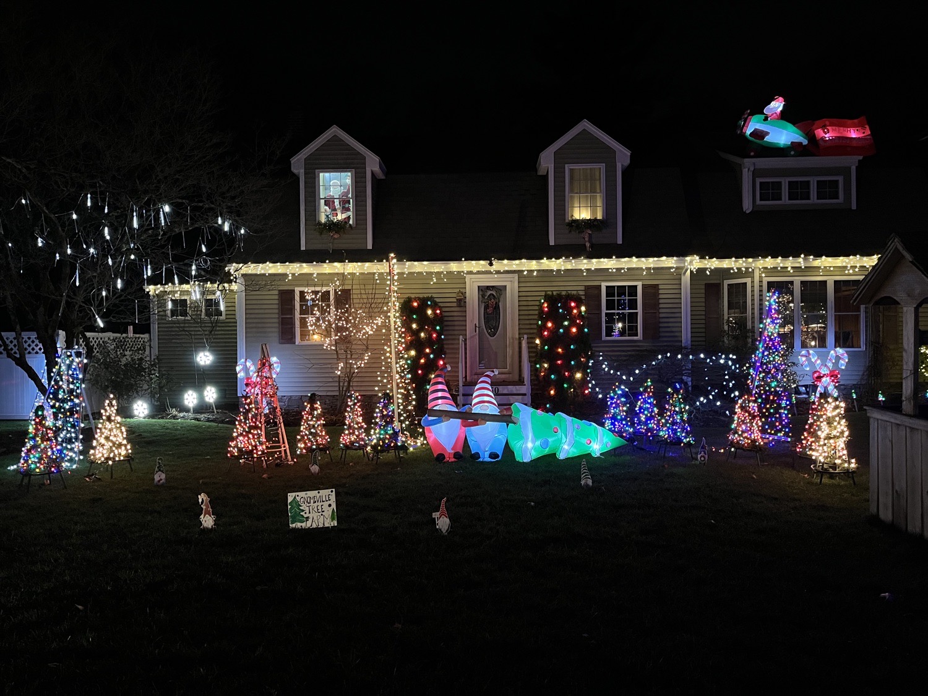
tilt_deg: -0.2
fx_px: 697
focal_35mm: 26
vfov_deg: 53.1
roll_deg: +0.5
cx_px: 464
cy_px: 348
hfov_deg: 67.3
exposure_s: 1/30
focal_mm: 5.1
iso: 640
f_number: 1.6
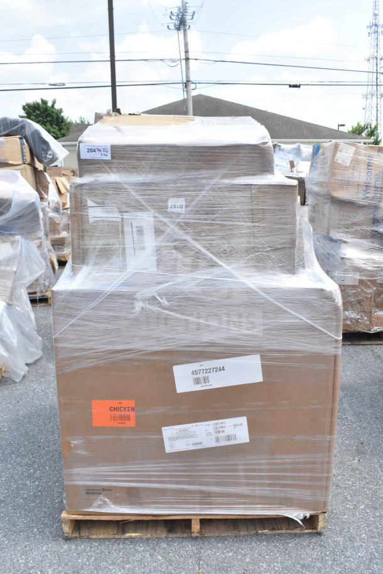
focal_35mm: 32
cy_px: 287
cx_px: 192
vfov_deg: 59.5
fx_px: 503
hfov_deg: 41.7
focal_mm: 21
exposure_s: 1/250
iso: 200
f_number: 8
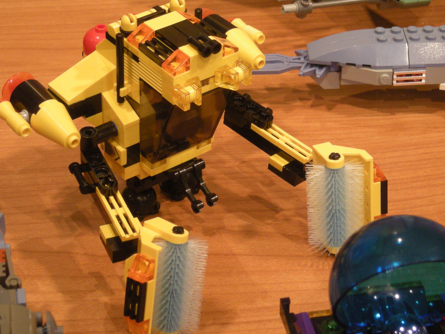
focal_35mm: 102
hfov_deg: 19.3
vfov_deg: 14.5
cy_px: 160
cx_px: 218
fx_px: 1311
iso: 203
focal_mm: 13.7
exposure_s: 1/8
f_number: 4.1
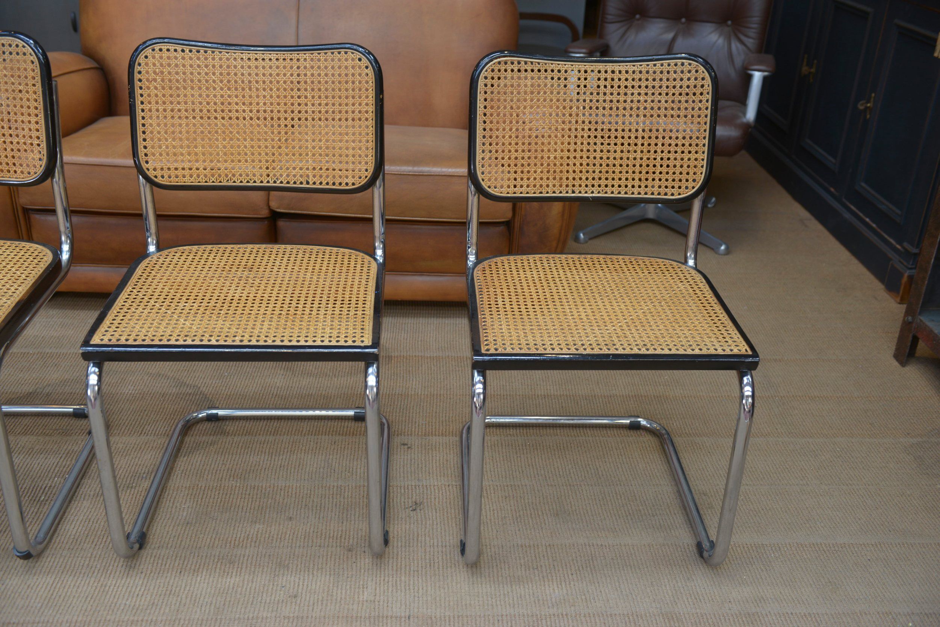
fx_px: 940
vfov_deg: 36.9
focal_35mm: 36
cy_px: 314
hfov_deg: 53.1
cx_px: 470
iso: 320
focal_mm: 36
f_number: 4.5
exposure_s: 1/50
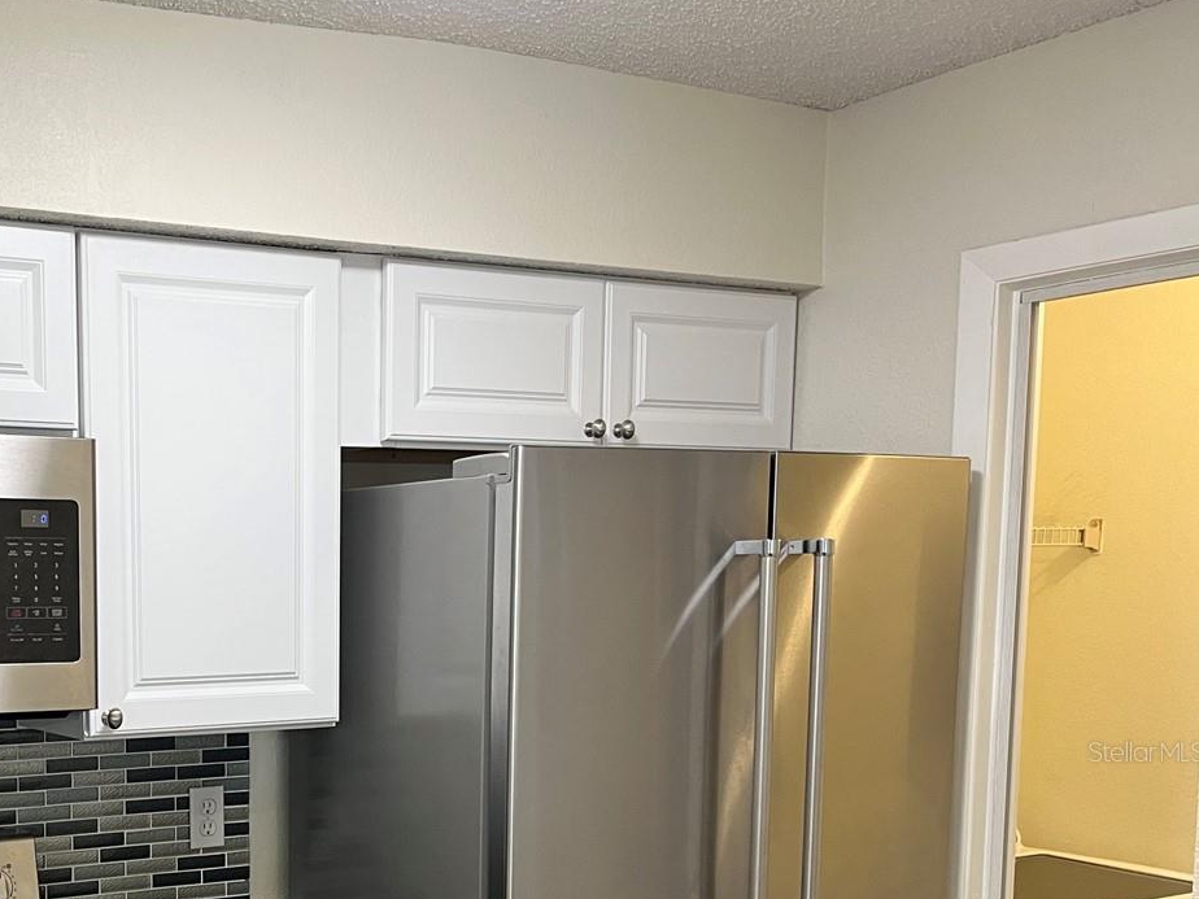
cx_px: 173
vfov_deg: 31.2
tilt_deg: -6.6
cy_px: 751
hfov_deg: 39.7
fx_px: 1559
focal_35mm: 45
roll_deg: +0.8
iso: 80
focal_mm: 5.1
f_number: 1.6
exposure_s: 1/60
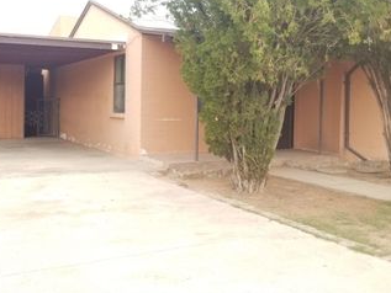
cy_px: 115
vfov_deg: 35.0
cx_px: 231
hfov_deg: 45.6
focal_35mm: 41
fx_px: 463
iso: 50
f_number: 1.7
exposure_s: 1/368
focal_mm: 4.3
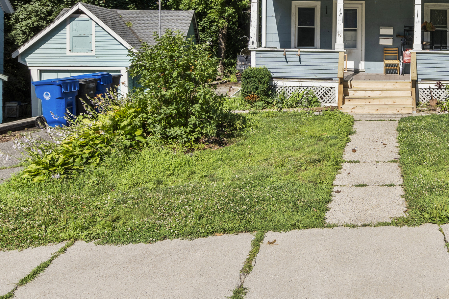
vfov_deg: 35.3
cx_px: 379
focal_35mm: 36
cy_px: 47
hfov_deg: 49.0
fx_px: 449
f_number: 9
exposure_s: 1/50
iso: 200
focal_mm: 16
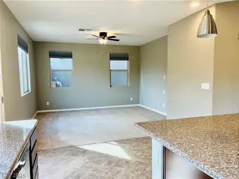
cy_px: 90
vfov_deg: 53.1
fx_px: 180
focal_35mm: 26
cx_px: 120
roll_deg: +0.7
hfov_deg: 67.3
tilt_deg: -4.9
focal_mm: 5.1
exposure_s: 1/120
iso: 64
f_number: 1.6
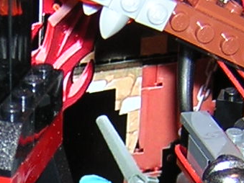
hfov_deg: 11.6
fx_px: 1198
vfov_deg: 8.7
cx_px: 27
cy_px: 167
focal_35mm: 170
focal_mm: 4.7
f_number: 2.6
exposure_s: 1/60.1
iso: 100
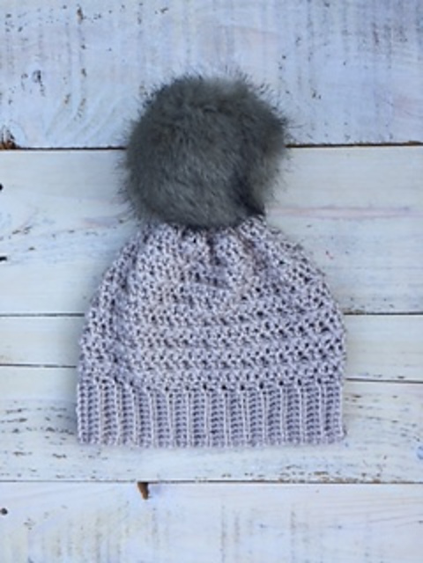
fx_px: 472
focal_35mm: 29
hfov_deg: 48.2
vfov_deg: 61.7
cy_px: 282
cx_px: 212
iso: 32
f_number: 2.2
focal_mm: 4.15
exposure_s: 1/120
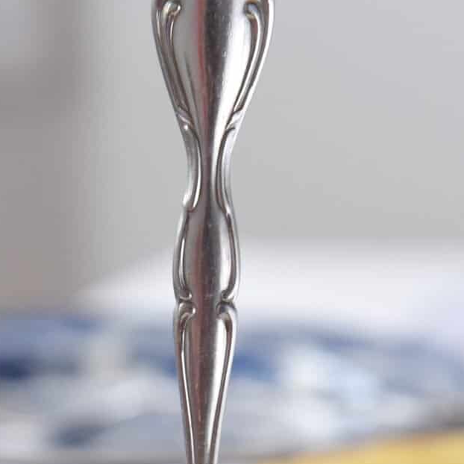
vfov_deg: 5.9
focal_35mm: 295
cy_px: 597
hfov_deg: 5.9
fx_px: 4474
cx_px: 216
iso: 1250
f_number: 6.3
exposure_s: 1/200
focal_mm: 120
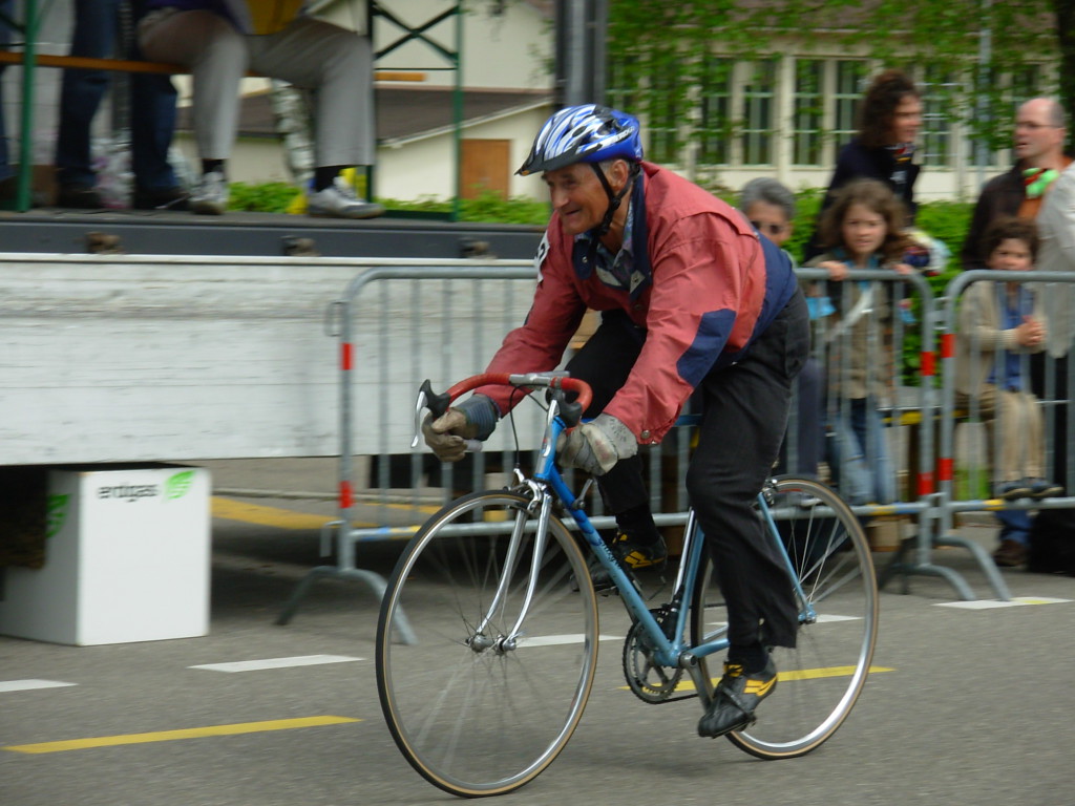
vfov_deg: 11.2
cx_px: 538
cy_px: 403
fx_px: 4099
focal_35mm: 132
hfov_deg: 14.9
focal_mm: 21.8
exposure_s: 1/322
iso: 50
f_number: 4.4
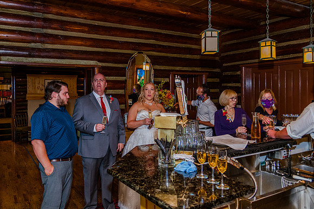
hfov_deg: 61.1
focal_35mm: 30
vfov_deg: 43.0
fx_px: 265
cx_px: 137
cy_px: 91
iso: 2500
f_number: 4
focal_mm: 27
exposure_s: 1/125
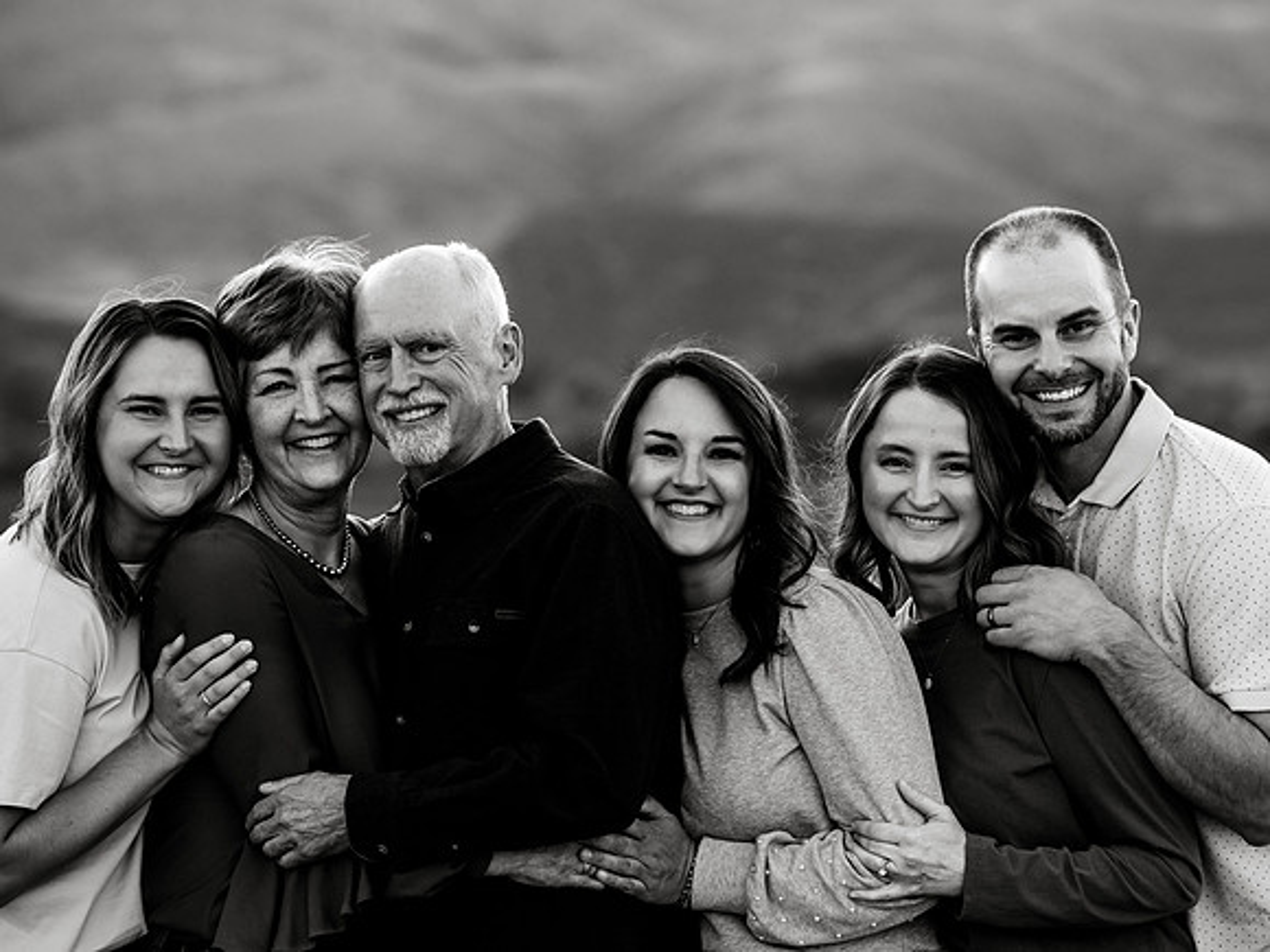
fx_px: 5877
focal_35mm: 160
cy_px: 476
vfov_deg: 9.3
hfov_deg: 12.3
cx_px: 635
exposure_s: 1/160
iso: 500
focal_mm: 148
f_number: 4.5
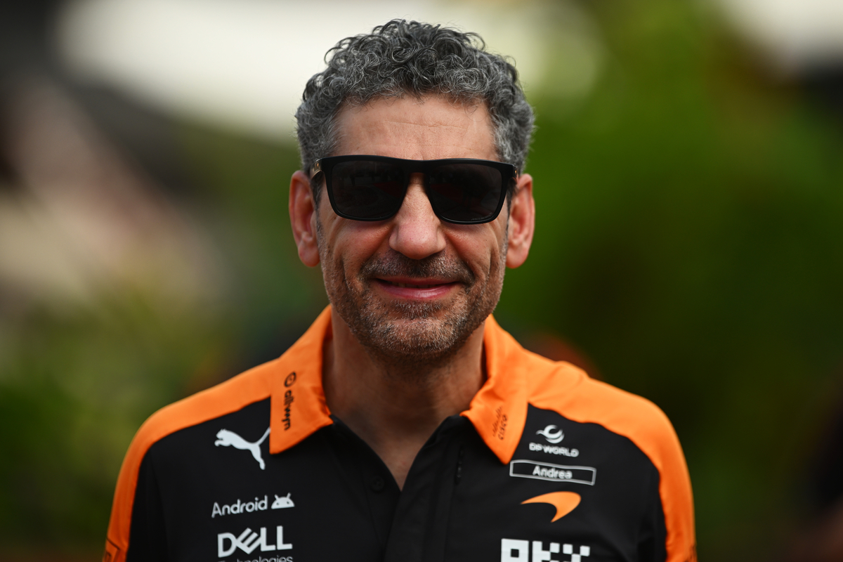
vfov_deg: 3.4
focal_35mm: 400
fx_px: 9366
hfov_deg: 5.2
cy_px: 281
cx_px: 422
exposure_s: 1/2500
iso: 200
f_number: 2.8
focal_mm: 400
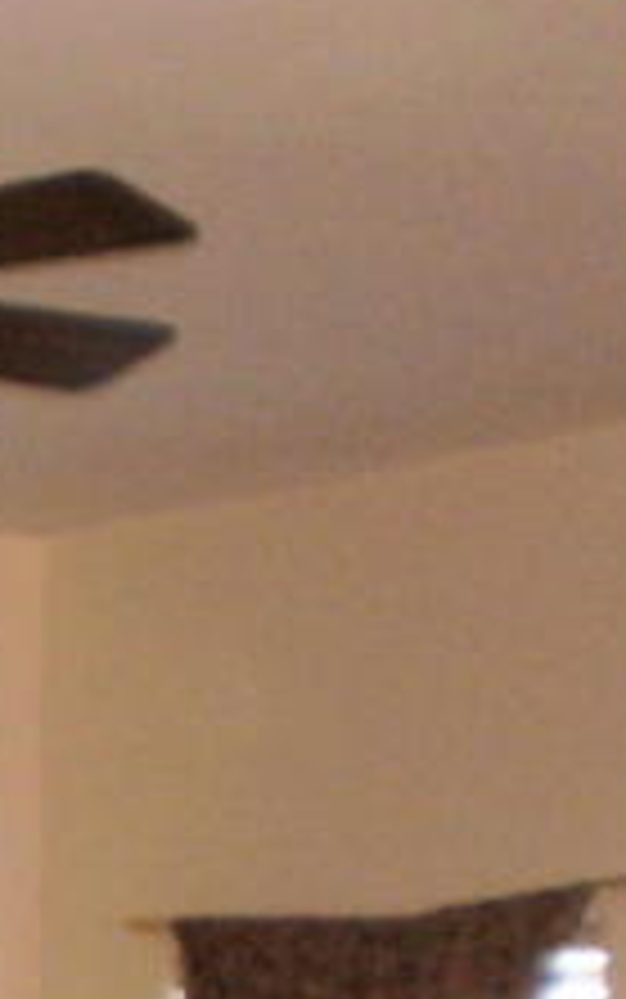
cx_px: -1329
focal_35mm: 186
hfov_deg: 6.4
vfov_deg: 11.0
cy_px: 1336
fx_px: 5071
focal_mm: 6.3
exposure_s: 1/30
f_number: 3.1
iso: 320
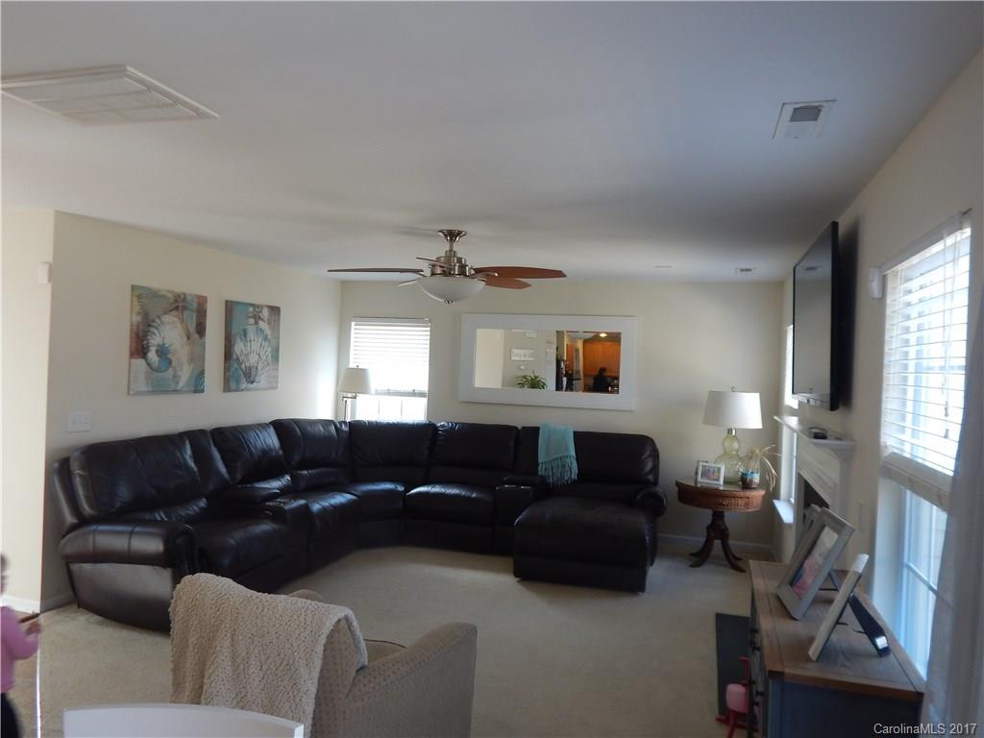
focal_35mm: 25
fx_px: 711
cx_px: 492
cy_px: 369
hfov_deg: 69.4
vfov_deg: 54.9
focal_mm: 4.5
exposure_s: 1/30
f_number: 3.1
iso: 140
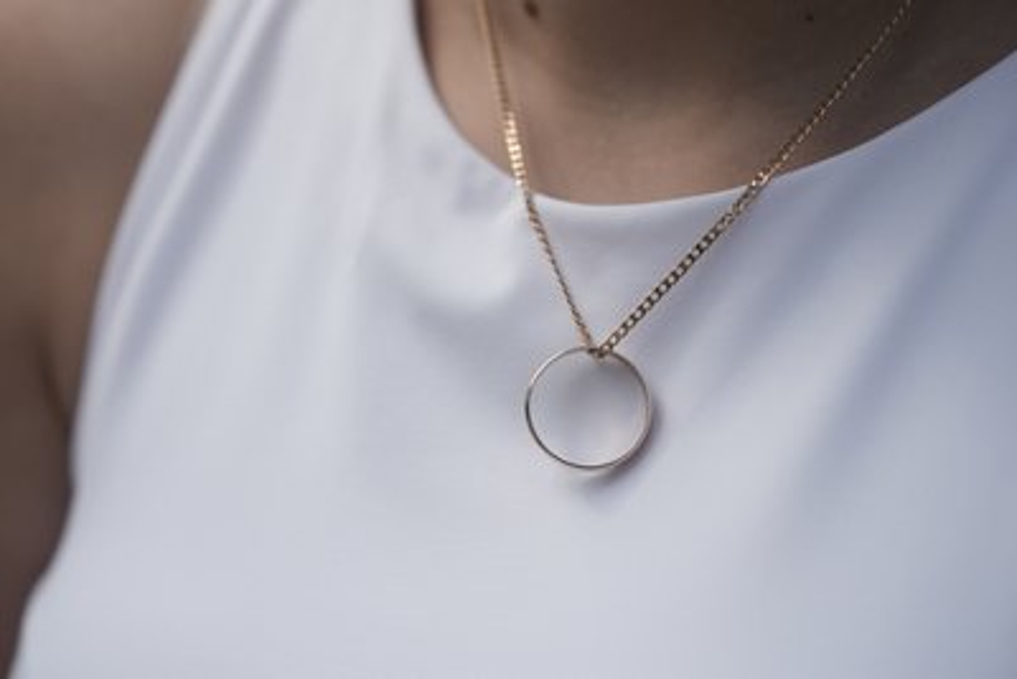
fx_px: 1978
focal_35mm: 70
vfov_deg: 19.5
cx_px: 508
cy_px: 340
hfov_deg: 28.8
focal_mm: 70
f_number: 4.5
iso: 2500
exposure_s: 1/800
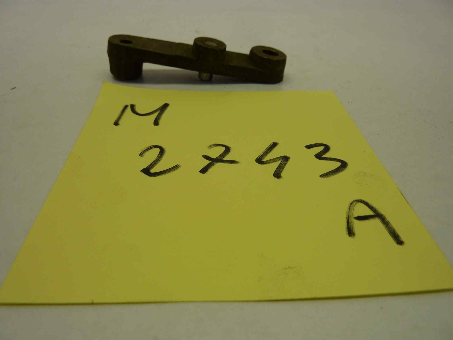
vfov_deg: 54.9
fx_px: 327
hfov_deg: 69.4
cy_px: 170
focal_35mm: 25
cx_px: 226
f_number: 3.3
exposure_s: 1/100
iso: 80
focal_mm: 4.1
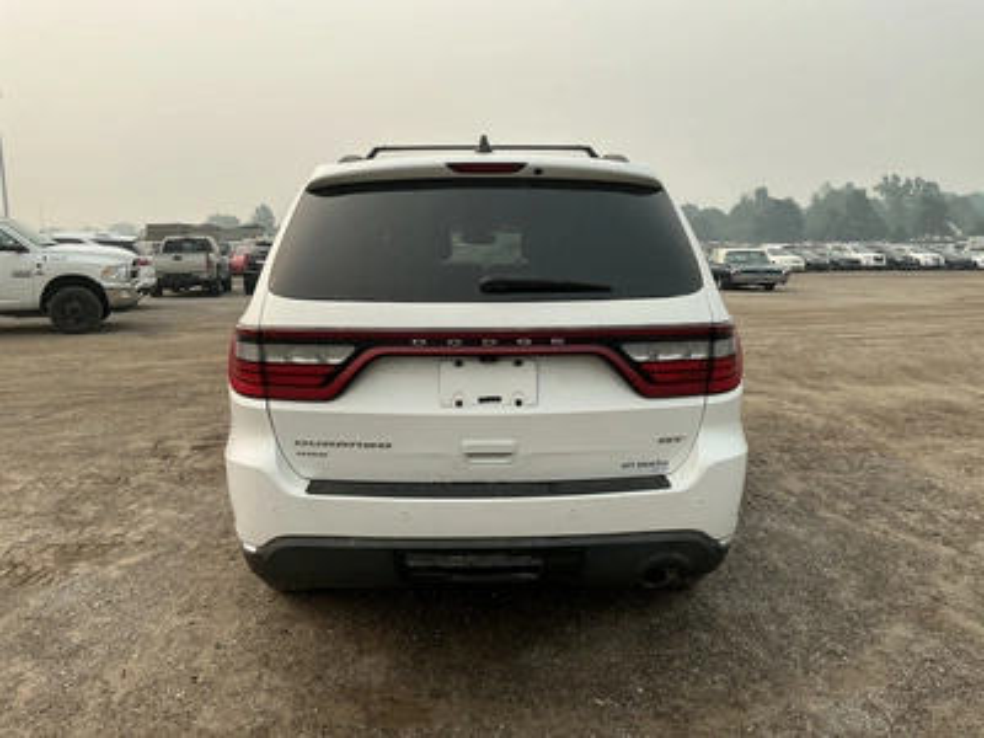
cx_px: 492
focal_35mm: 28
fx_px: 796
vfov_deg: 49.7
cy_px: 369
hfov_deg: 63.4
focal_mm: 3
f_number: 1.8
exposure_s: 1/1221
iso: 25
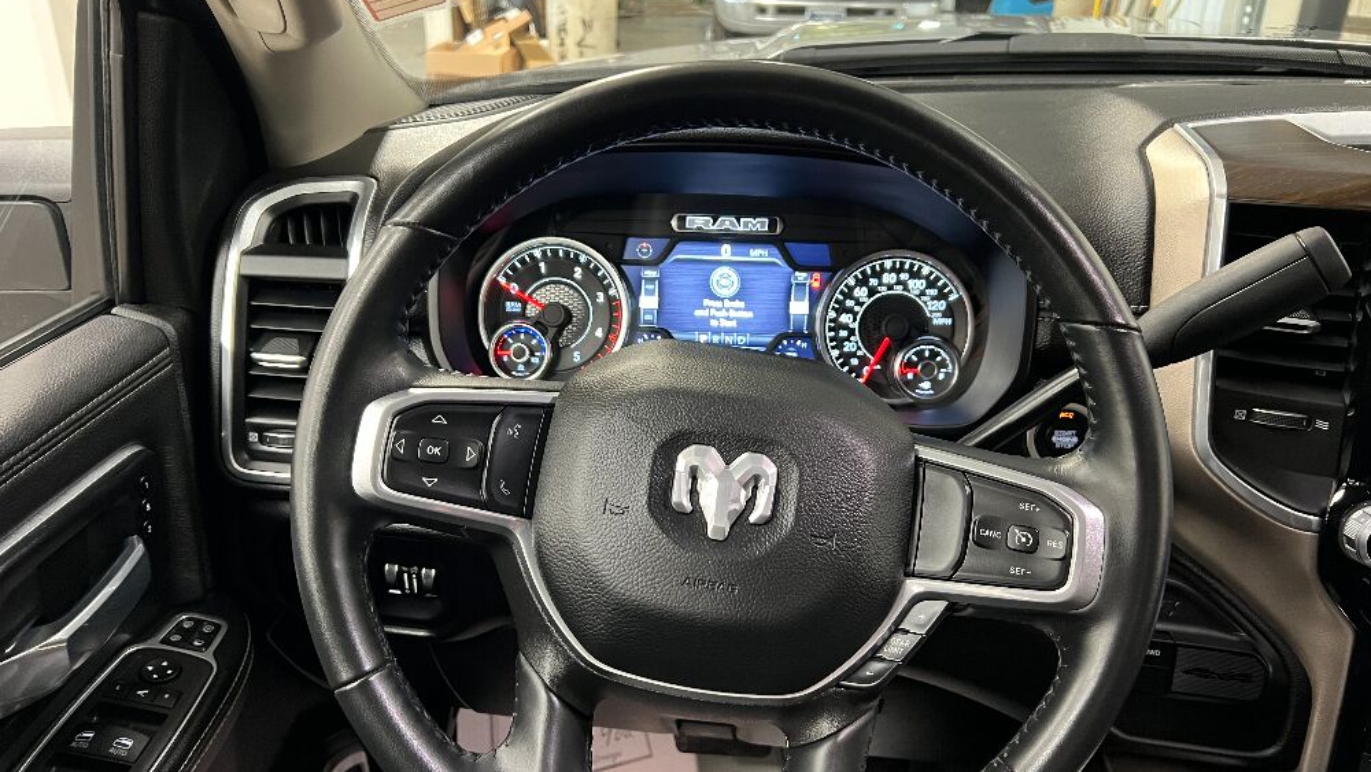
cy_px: 424
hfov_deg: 66.1
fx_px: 1054
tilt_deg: -27.3
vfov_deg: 40.2
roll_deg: -0.4
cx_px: 691
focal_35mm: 29
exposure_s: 1/40
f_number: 1.5
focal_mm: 5.7
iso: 500
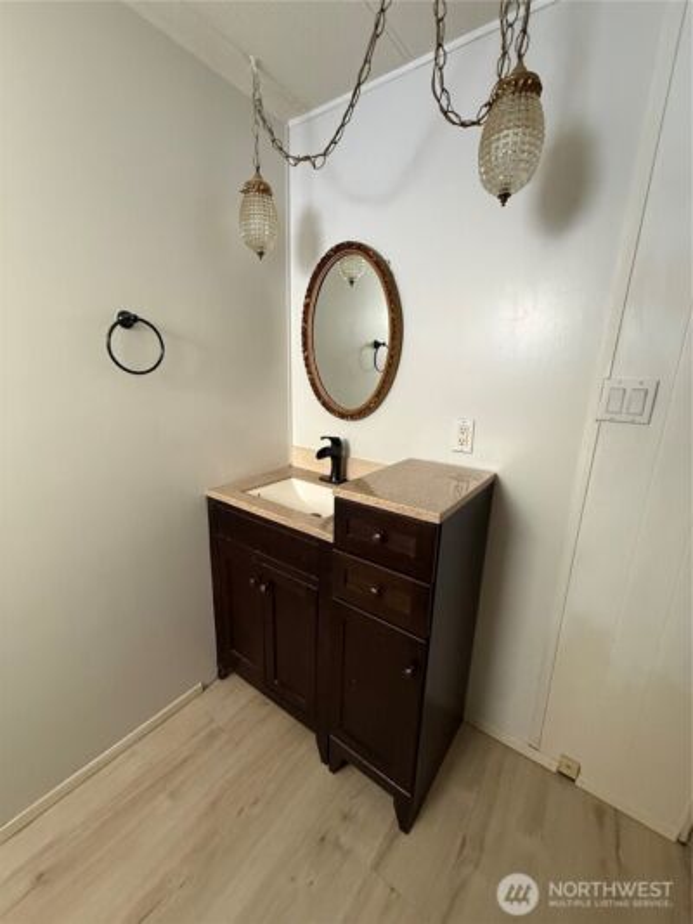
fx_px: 374
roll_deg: -2.2
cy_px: 462
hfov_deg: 85.7
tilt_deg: -13.0
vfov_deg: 102.1
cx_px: 346
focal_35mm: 14
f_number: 2.2
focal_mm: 2.22
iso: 500
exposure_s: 1/60
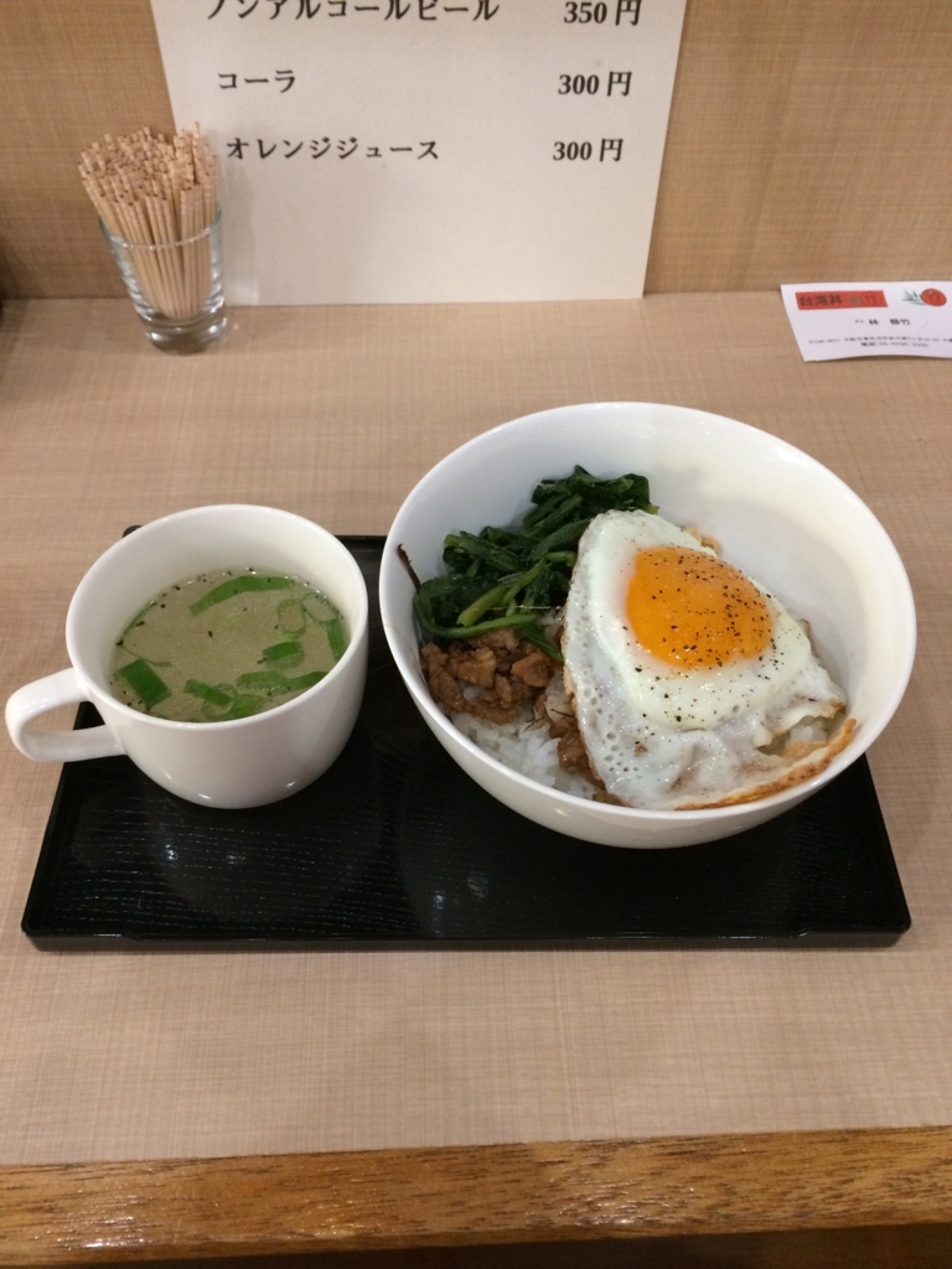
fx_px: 1063
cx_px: 476
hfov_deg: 48.2
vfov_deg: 61.7
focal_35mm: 29
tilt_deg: -53.5
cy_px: 634
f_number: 2.2
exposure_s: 1/30
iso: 160
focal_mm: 4.15
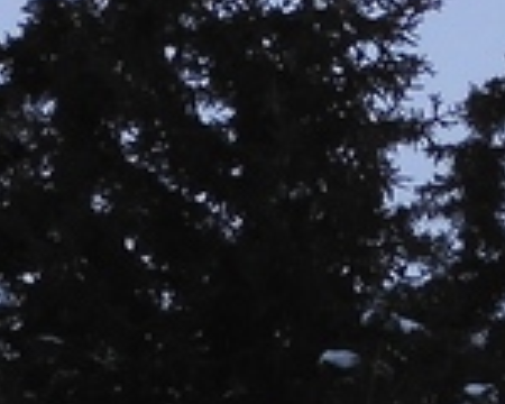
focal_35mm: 148
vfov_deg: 9.7
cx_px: 1003
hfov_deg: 11.7
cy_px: 828
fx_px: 2212
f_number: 3.4
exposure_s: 1/800
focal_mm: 4.3
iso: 100
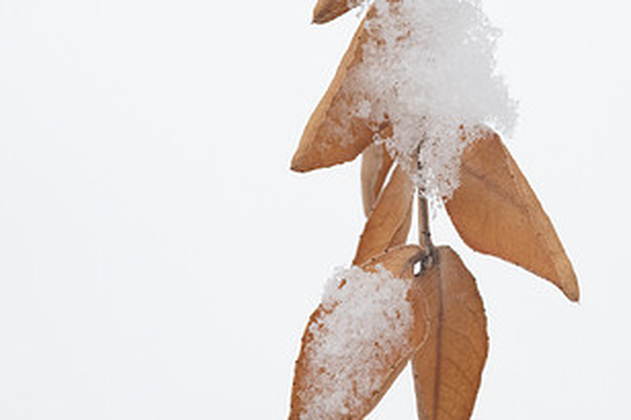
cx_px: 520
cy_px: 118
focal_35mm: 113
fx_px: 1979
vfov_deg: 12.1
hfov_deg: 17.9
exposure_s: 1/400
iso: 3200
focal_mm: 60
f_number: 25
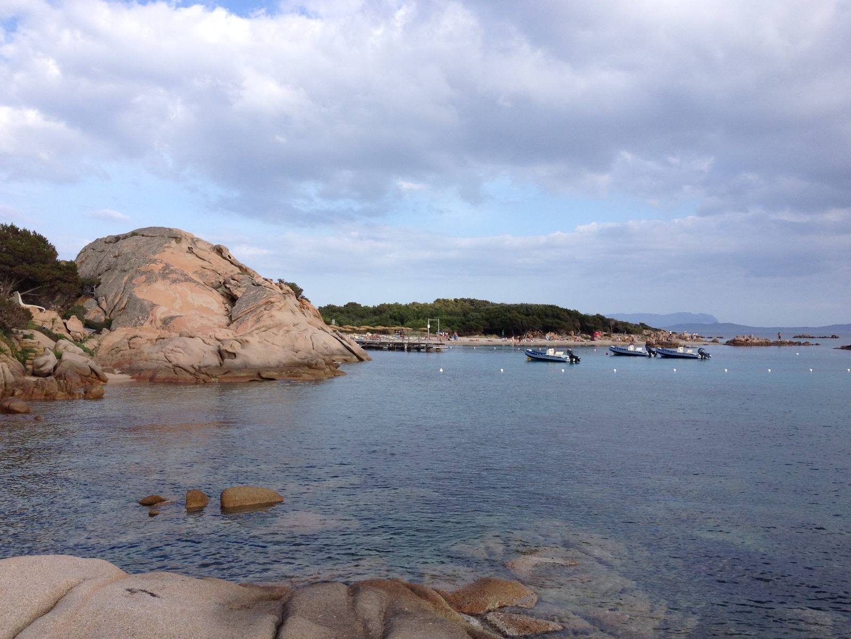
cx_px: 426
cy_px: 320
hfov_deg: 52.6
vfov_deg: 40.7
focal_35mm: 35
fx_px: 860
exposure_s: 1/1022
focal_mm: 4.28
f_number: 2.4
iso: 50
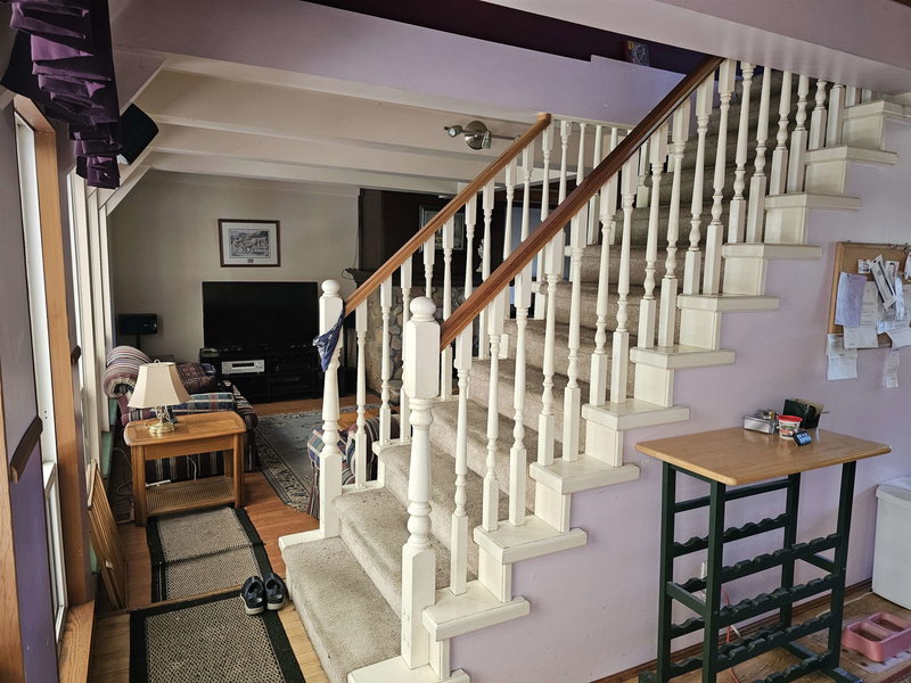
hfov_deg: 73.9
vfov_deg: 58.9
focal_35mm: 23
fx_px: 605
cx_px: 456
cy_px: 342
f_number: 1.7
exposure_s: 1/120
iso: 250
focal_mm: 6.3
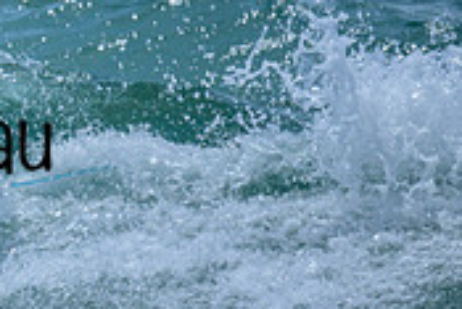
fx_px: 46712
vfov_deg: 0.4
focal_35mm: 3637
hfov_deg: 0.6
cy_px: -1
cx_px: -410
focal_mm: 800
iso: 250
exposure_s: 1/3200
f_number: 6.3
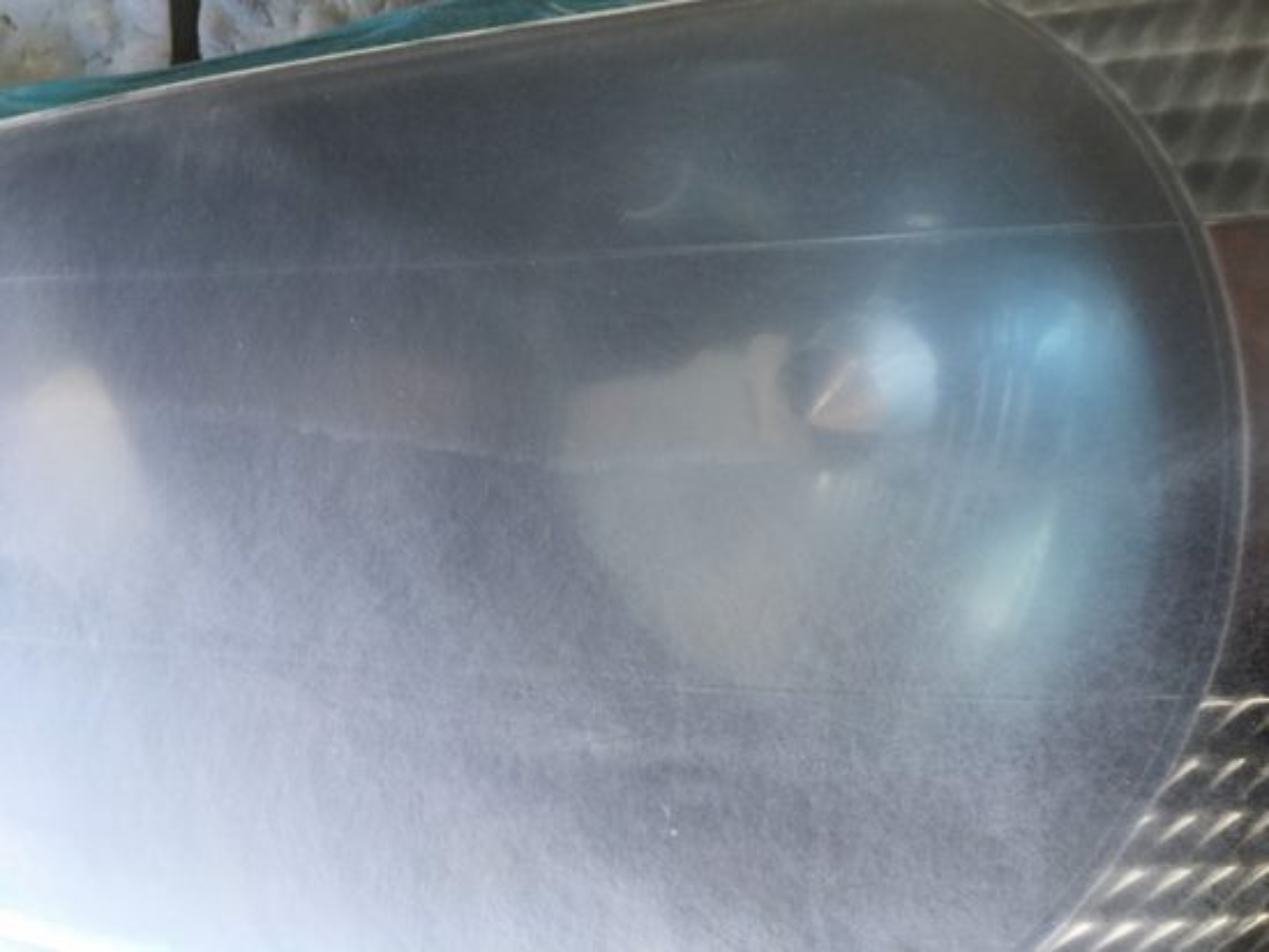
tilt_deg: -72.4
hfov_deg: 61.6
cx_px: 634
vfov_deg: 48.3
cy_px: 476
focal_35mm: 29
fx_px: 1064
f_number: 2.2
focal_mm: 4.15
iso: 25
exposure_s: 1/60
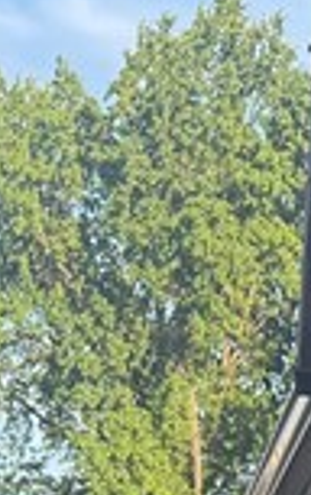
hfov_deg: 7.4
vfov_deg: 10.9
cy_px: 1087
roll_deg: +0.2
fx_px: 2299
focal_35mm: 170
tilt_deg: -5.8
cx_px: 658
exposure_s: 1/780
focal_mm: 6.76
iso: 100
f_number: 1.78
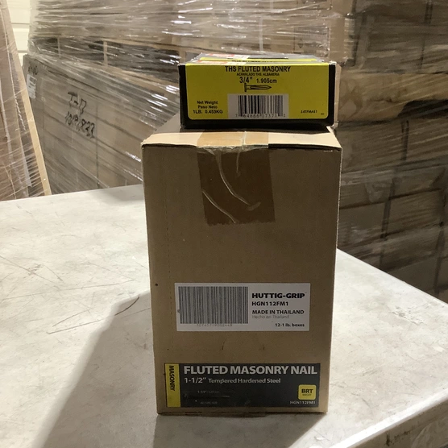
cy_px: 223
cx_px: 289
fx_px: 542
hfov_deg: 44.4
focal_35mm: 37
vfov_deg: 44.9
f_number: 2.4
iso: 160
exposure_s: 1/60
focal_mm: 3.3
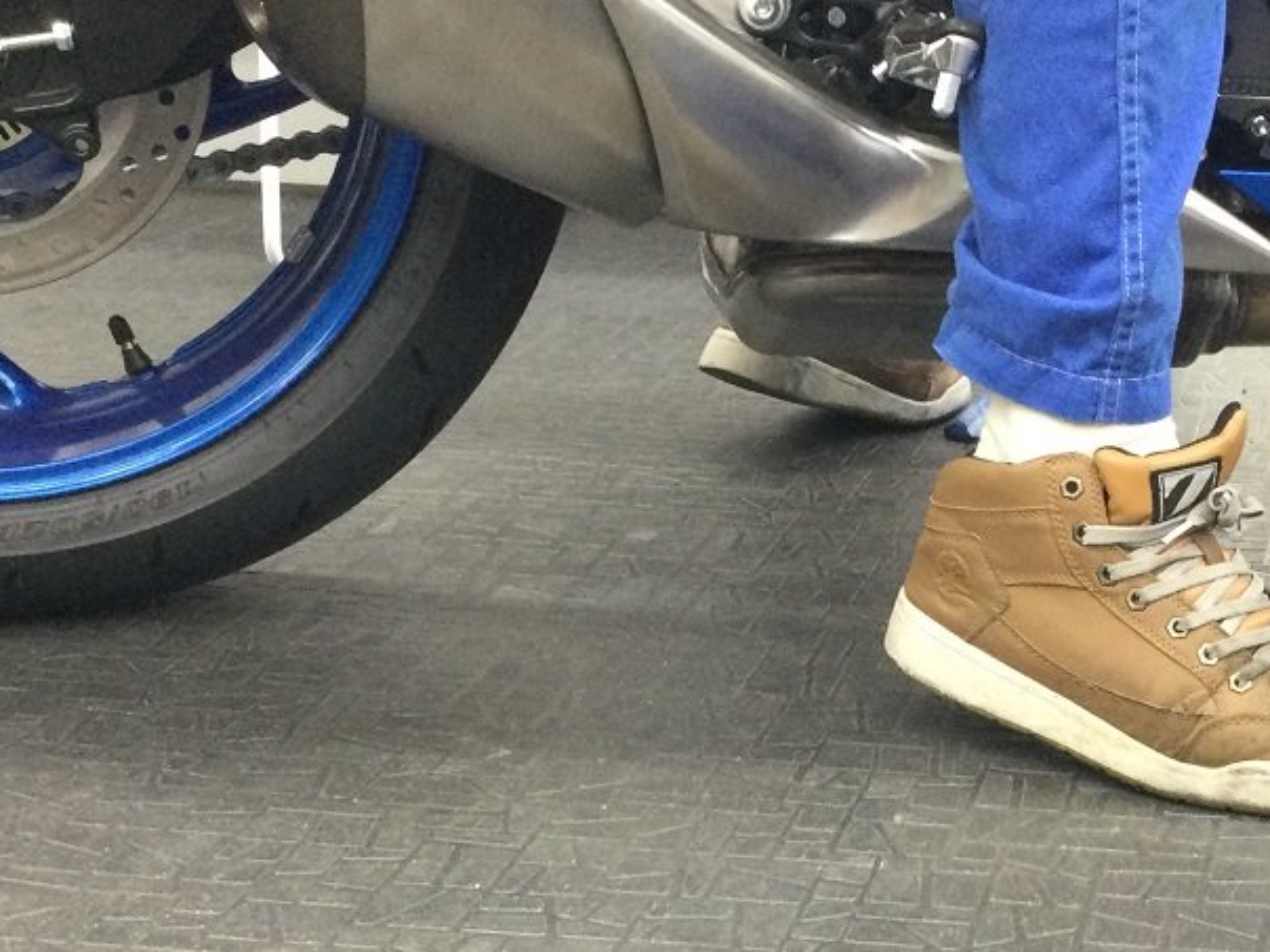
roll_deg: -1.1
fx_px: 2825
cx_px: 1037
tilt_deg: -16.9
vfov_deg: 19.1
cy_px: 596
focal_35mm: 77
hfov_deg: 24.9
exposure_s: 1/30
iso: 125
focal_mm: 3.3
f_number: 2.4
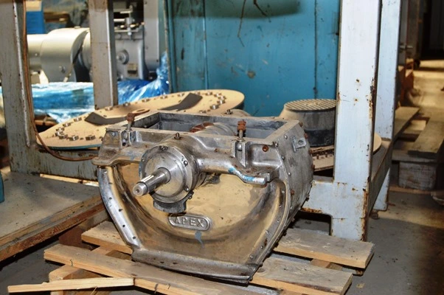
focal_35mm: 45
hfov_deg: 43.6
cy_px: 148
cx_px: 222
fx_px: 554
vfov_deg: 29.8
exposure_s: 1/60
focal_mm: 30
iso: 720
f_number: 4.2
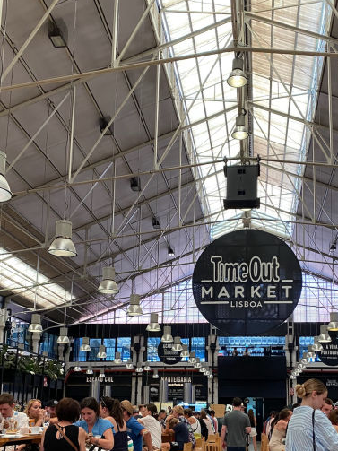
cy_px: 324
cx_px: 201
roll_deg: -2.1
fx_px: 547
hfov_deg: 34.2
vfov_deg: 43.7
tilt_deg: +11.6
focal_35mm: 42
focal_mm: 4.25
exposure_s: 1/80
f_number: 1.8
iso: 125
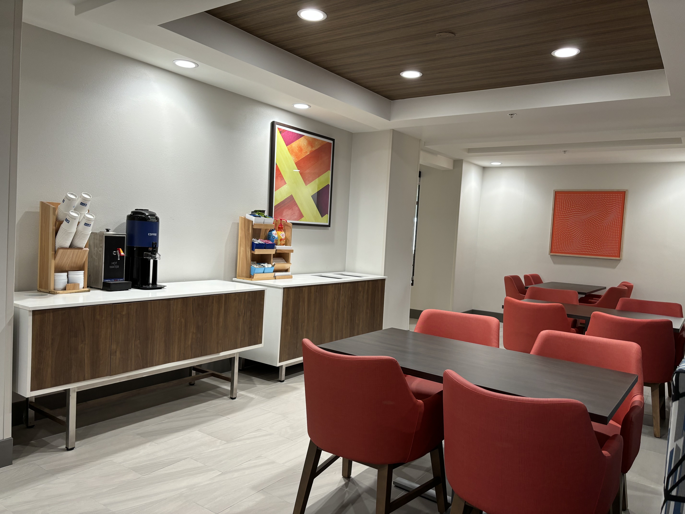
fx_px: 515
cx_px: 342
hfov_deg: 67.3
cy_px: 257
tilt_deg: -2.4
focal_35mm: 26
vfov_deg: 53.1
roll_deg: -3.4
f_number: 1.6
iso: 100
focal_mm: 5.96
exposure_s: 1/60
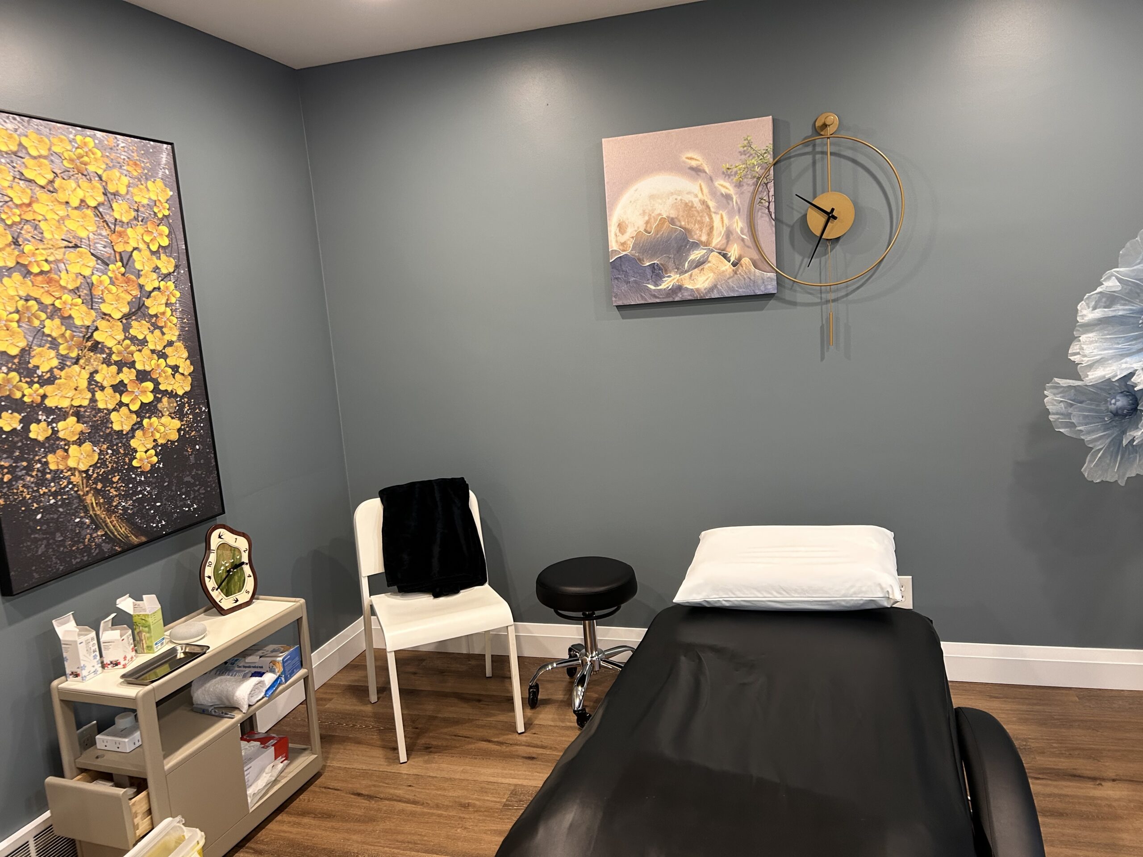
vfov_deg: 53.1
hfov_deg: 67.3
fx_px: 859
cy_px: 428
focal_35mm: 26
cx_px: 572
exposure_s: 1/60
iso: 200
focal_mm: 5.7
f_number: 1.5
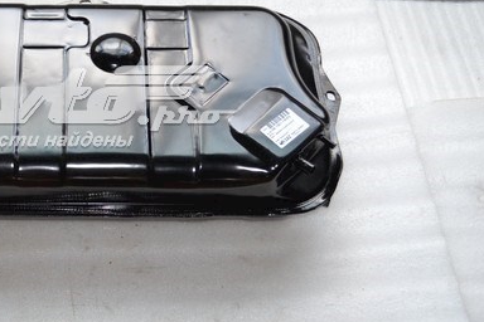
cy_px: 104
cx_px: 83
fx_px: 874
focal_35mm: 65
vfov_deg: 20.8
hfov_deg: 30.1
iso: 560
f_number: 4.2
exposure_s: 1/60
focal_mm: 26
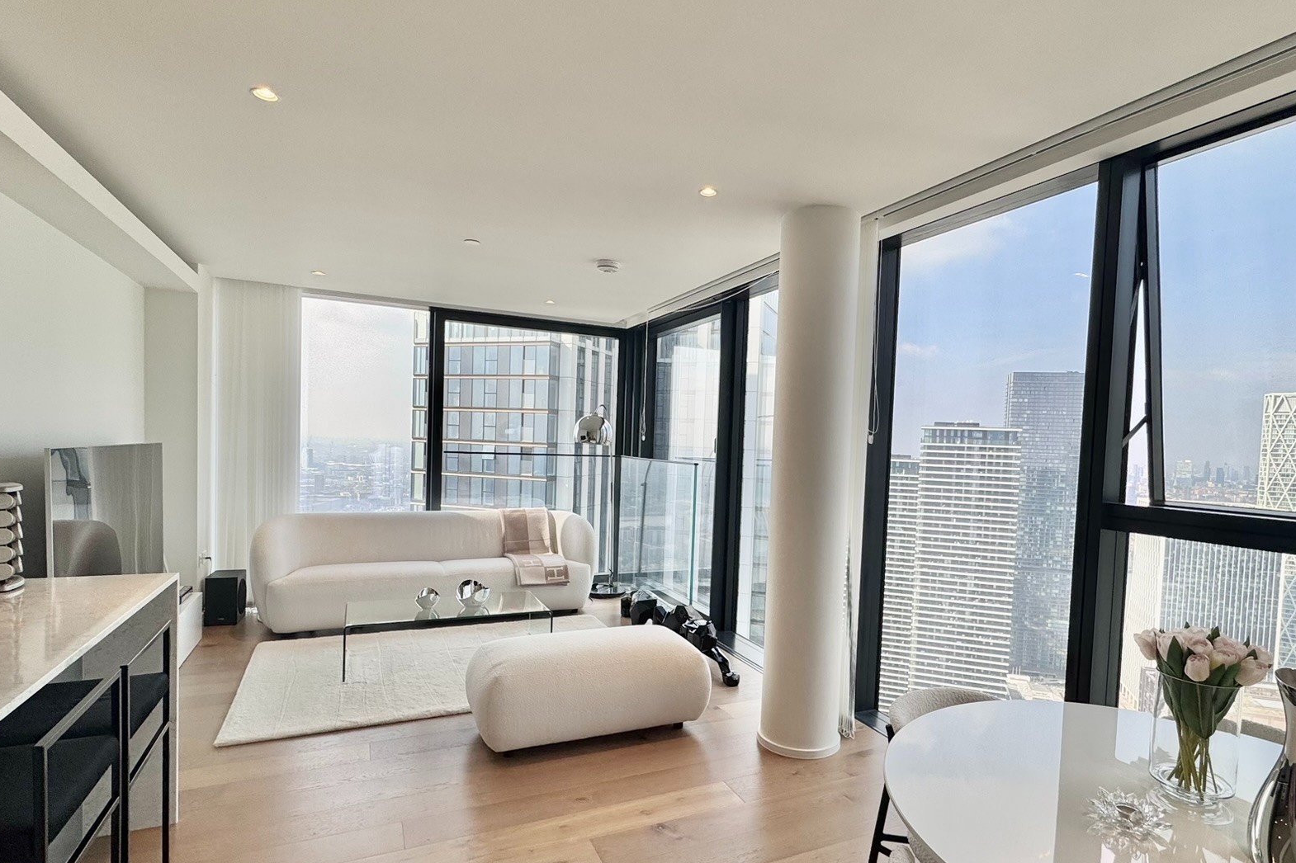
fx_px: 684
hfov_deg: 86.8
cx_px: 692
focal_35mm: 19
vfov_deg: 64.4
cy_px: 474
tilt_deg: -2.8
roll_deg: -2.2
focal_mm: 2.22
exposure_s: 1/548
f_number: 2.2
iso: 40
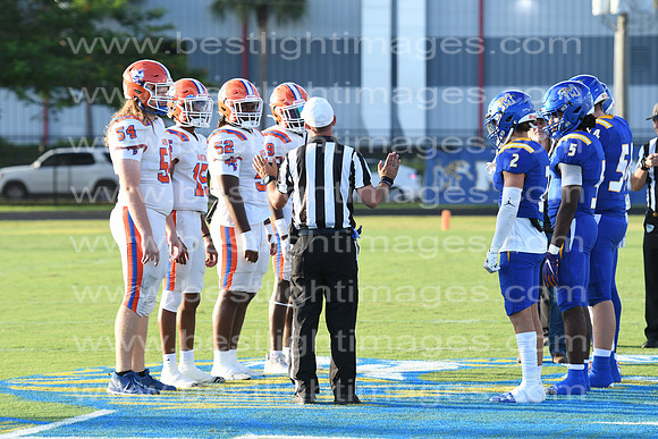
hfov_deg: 9.8
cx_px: 329
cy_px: 220
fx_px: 3839
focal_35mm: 210
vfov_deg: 6.5
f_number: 5.6
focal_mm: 140
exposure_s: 1/500
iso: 250
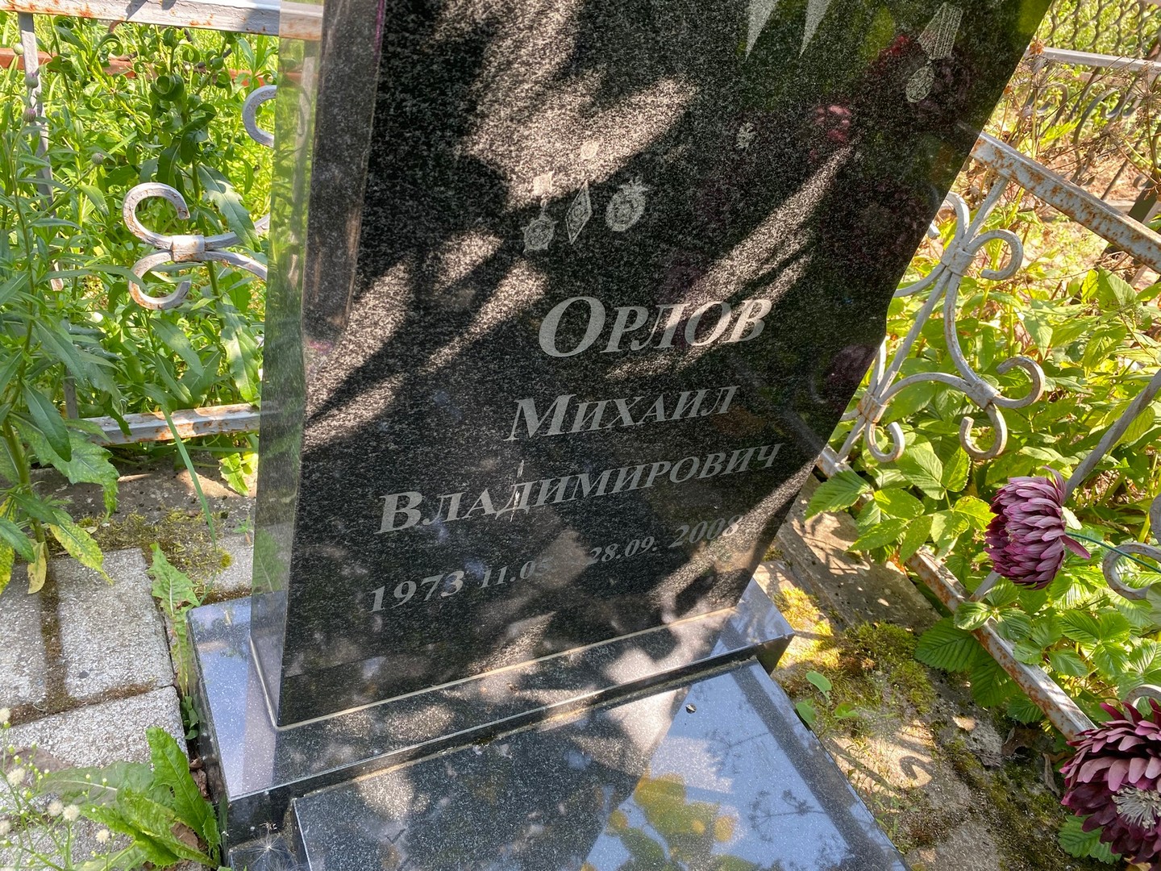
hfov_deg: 67.3
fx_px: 872
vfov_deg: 53.1
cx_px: 580
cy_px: 436
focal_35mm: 26
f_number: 1.8
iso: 32
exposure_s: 1/133
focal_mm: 4.25
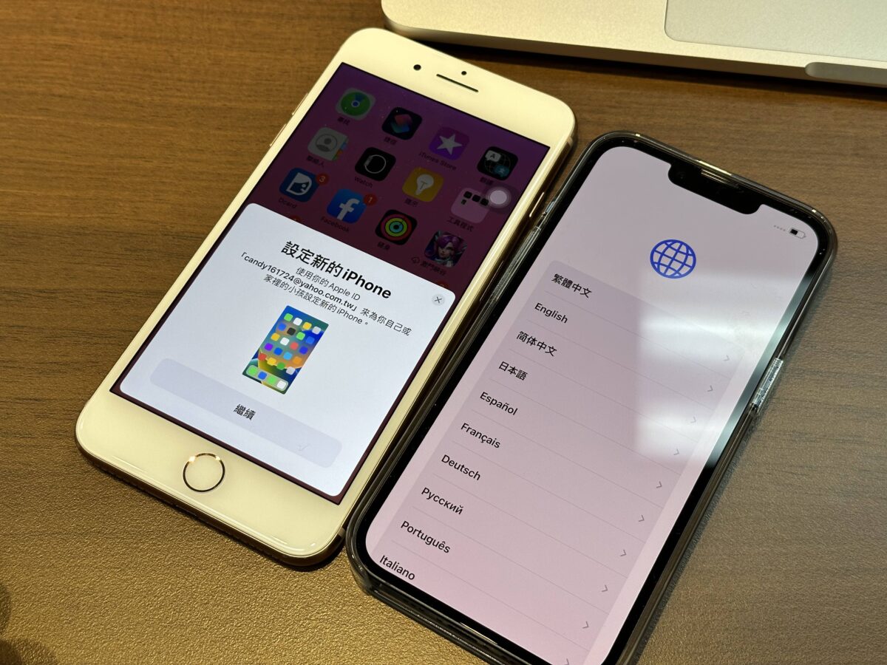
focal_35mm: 48
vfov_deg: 30.3
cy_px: 332
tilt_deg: -63.4
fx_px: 1230
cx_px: 444
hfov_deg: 39.7
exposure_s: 1/120
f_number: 1.78
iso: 50
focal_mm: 6.86
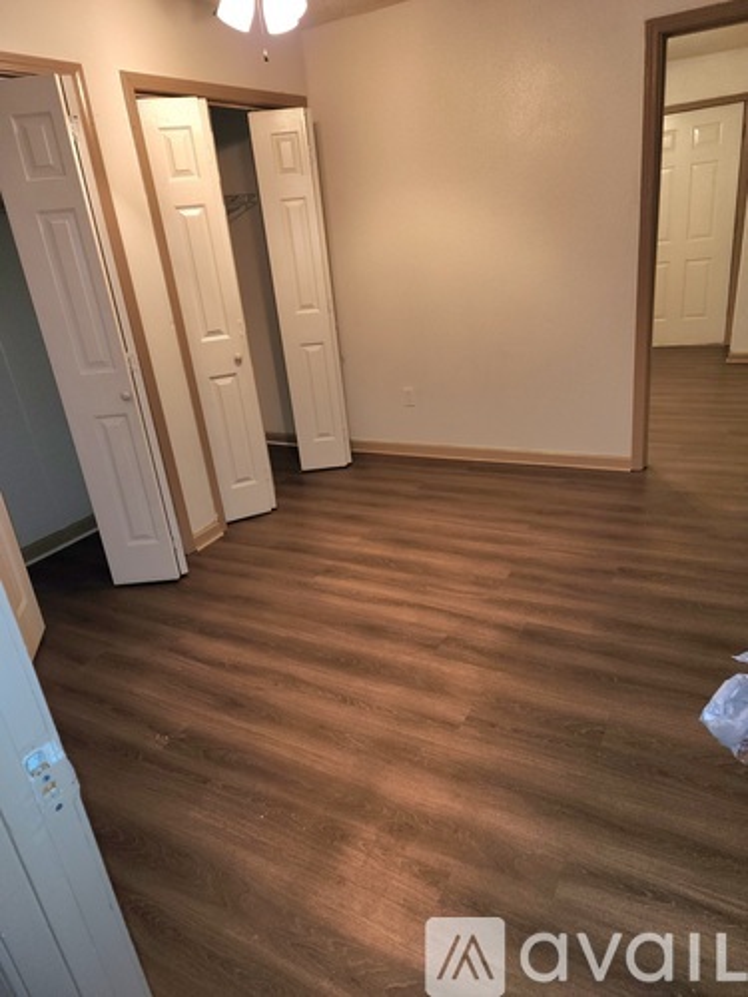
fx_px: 663
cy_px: 498
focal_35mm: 23
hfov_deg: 58.9
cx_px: 374
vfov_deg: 73.9
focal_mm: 6.4
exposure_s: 1/24
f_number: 1.8
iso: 125
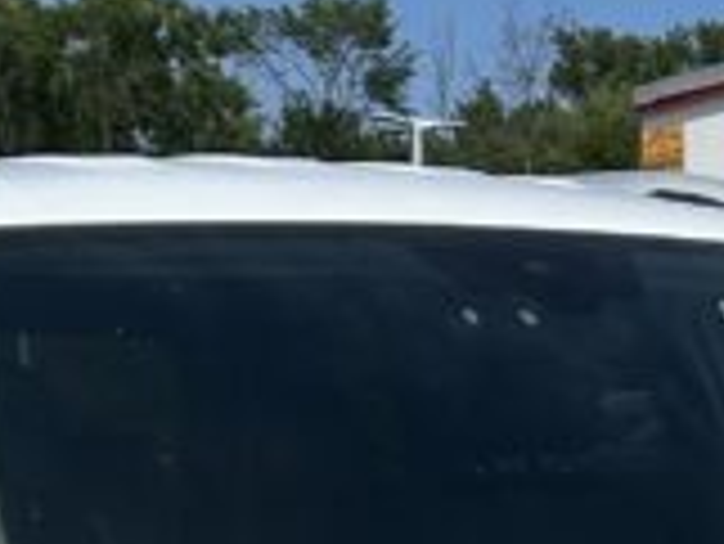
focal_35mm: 165
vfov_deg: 8.7
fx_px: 3454
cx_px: 657
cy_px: 976
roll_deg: -0.8
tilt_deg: -9.7
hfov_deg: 11.9
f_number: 1.5
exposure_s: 1/8000
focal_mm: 5.7
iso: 50
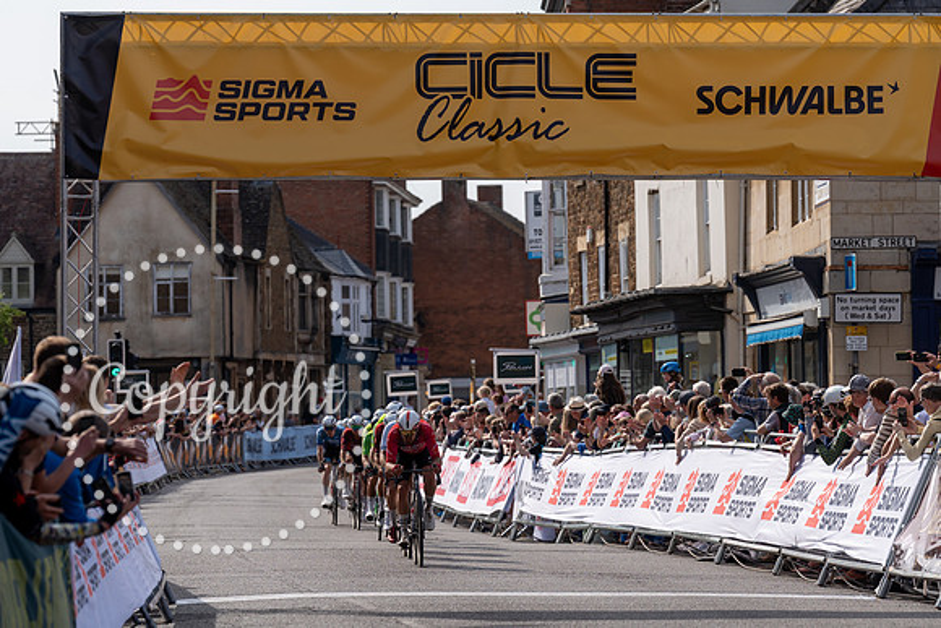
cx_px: 418
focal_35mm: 172
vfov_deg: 8.0
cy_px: 341
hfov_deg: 11.9
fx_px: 4503
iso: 125
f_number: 4.5
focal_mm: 152
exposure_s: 1/1000
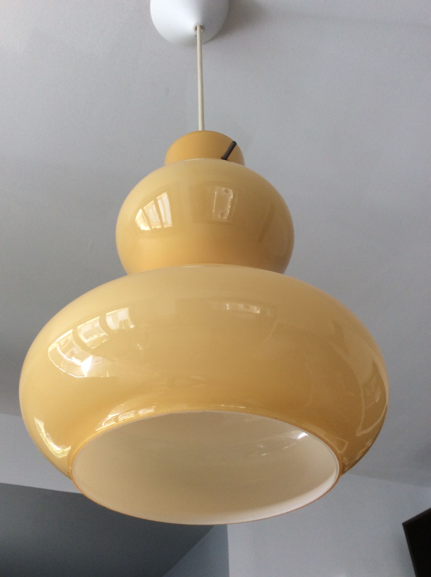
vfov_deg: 56.9
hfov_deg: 44.1
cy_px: 288
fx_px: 533
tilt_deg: +42.8
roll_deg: +2.5
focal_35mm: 32
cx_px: 216
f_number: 2.4
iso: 40
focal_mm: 3.3
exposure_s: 1/50
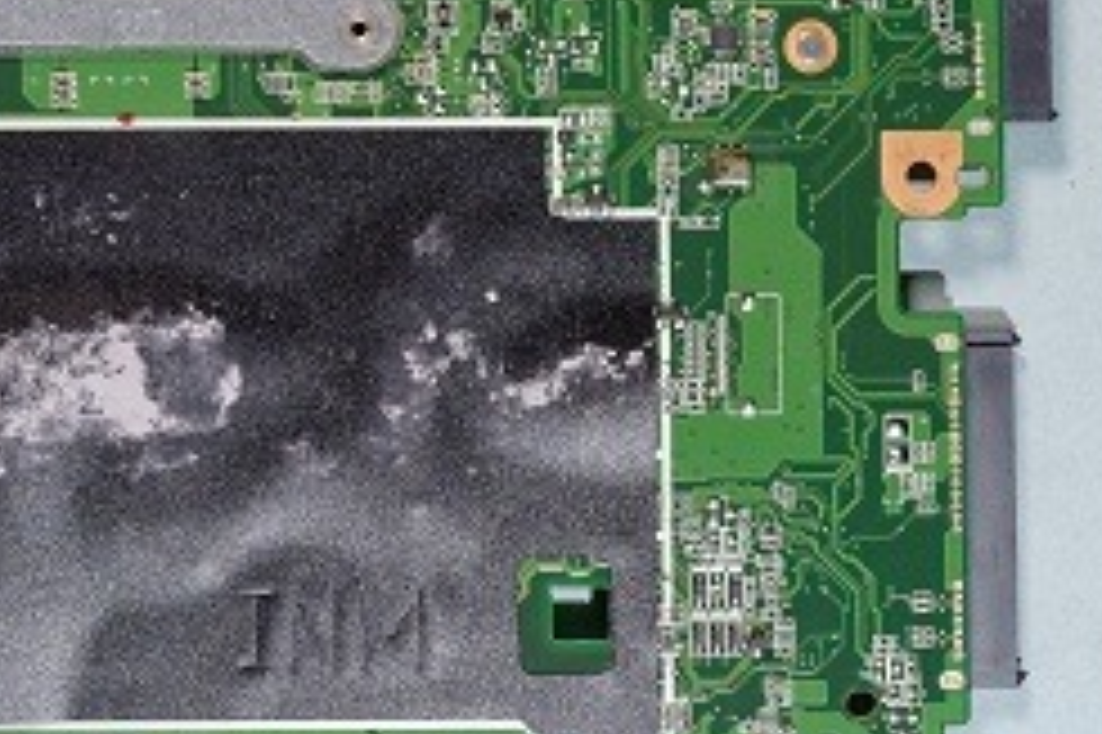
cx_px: 49
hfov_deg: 19.7
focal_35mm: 101
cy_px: -50
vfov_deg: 13.3
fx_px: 3090
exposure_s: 1/5
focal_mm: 22
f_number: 8
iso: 100
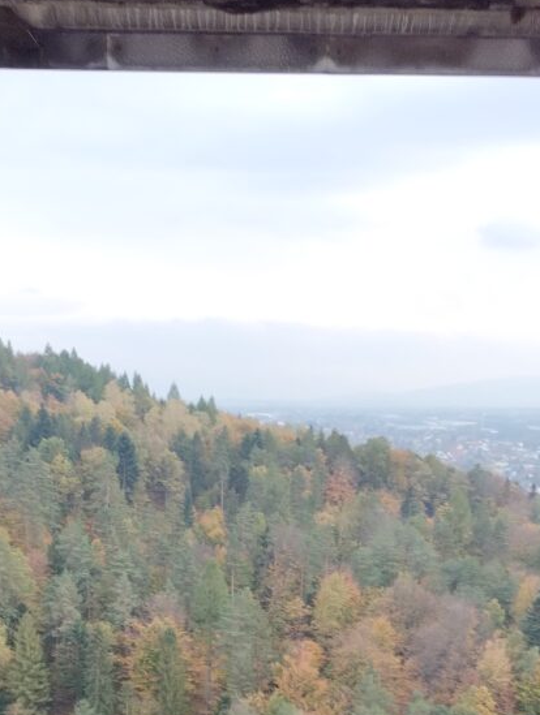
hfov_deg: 28.0
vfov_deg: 34.9
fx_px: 1078
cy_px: 625
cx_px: 206
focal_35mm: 52
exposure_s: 1/50
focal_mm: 4.27
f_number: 1.8
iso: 123
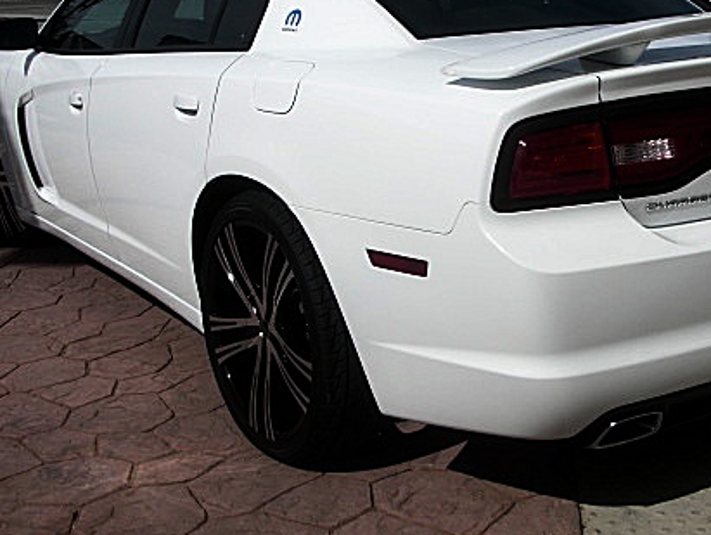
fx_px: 1151
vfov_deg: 26.1
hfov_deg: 34.0
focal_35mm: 56
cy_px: 239
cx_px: 471
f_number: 7.9
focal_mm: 6.3
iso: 50
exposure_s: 1/320
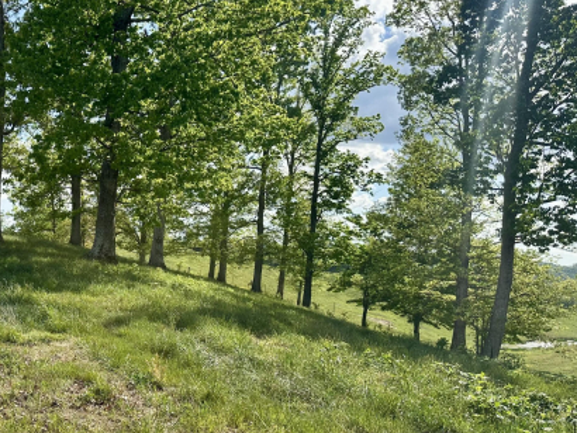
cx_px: 112
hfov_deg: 45.3
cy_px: 250
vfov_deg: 36.8
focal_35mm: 39
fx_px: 650
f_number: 1.78
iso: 80
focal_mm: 6.86
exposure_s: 1/3597
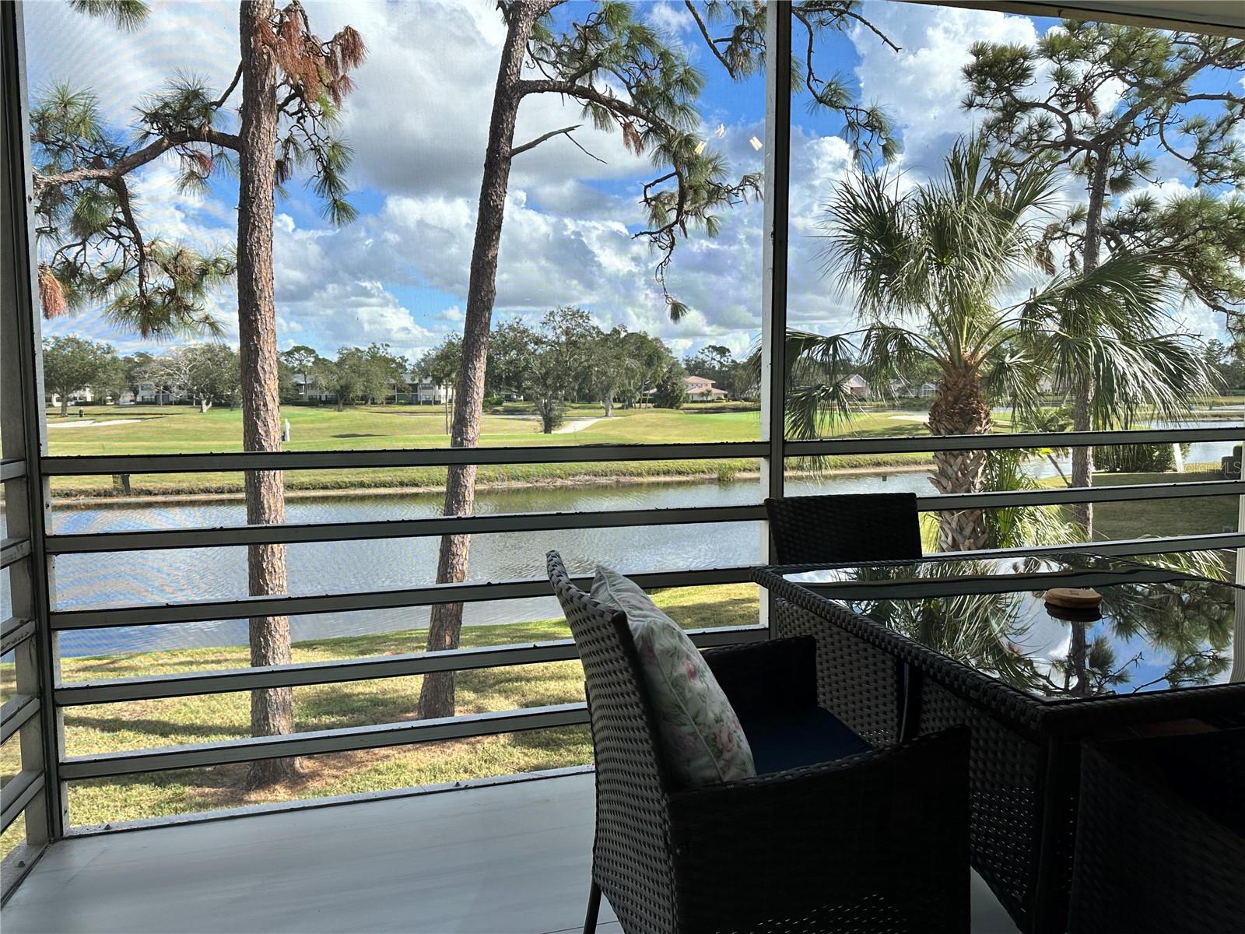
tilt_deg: -4.9
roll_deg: +0.4
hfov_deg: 71.6
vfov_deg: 56.8
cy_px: 467
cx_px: 622
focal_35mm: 24
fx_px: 863
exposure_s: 1/1880
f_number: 1.78
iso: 80
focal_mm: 6.86
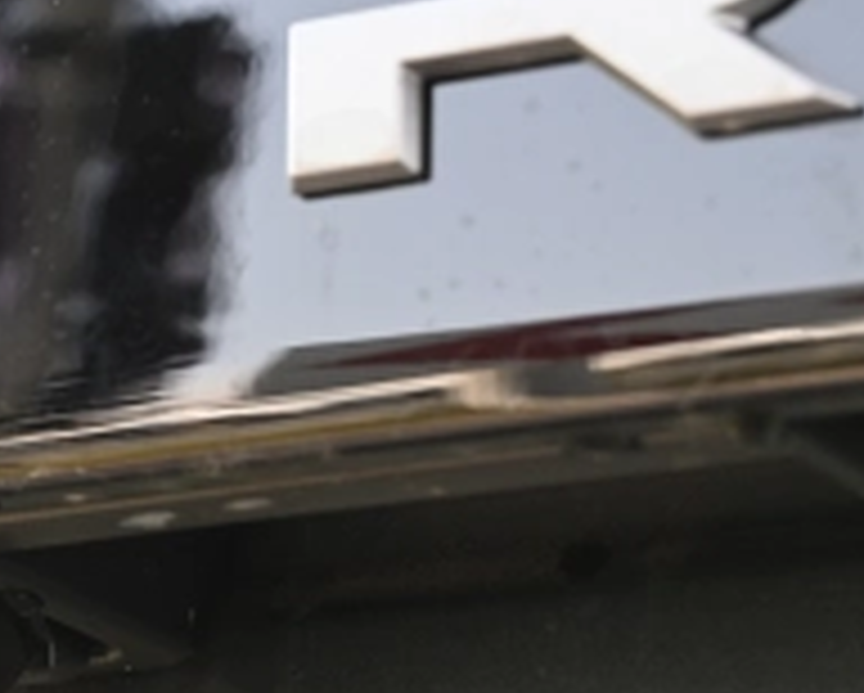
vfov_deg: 8.5
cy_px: 443
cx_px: -135
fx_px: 4684
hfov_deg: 10.4
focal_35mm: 183
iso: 400
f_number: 6.3
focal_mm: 50
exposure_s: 1/125
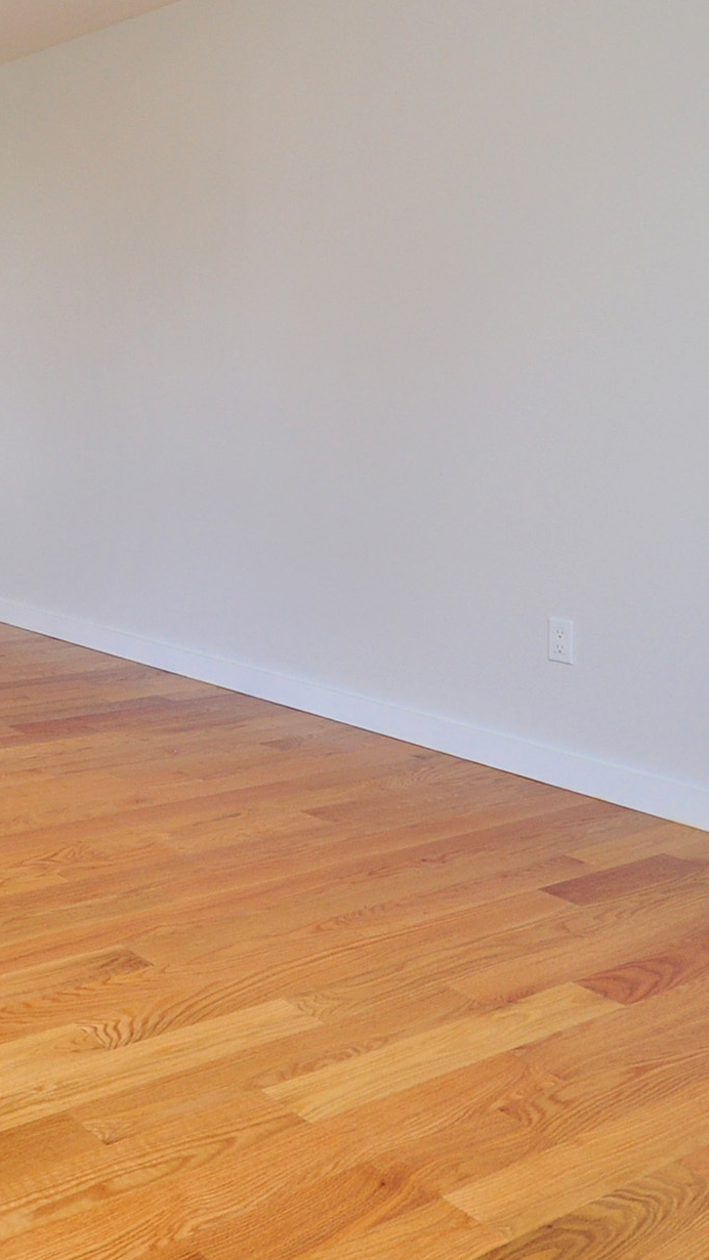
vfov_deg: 52.7
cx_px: -36
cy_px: 396
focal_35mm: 37
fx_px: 1236
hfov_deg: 29.4
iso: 320
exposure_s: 1/125
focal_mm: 10
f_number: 4.5
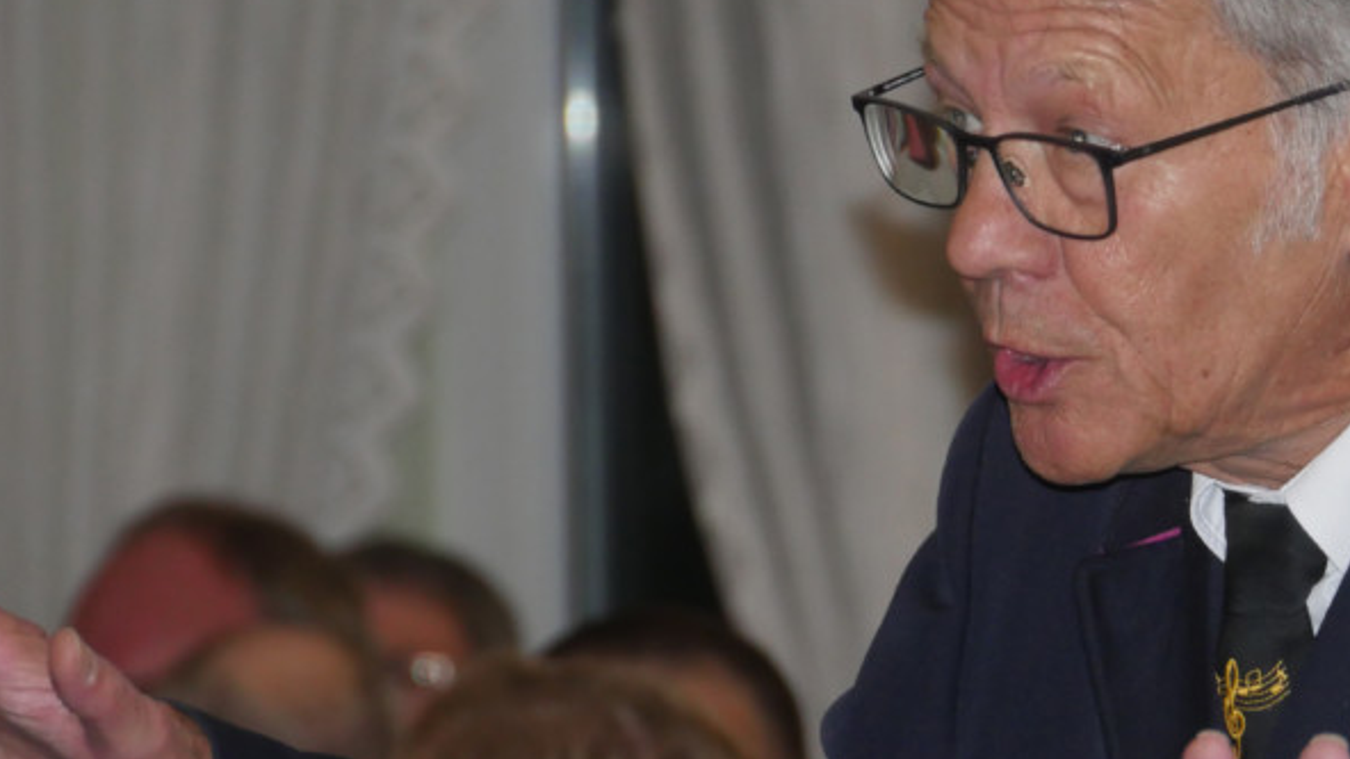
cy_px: 403
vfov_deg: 2.5
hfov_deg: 4.5
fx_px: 17254
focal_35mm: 482
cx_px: 1092
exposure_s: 1/60
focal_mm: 131
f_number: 5.8
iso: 1250
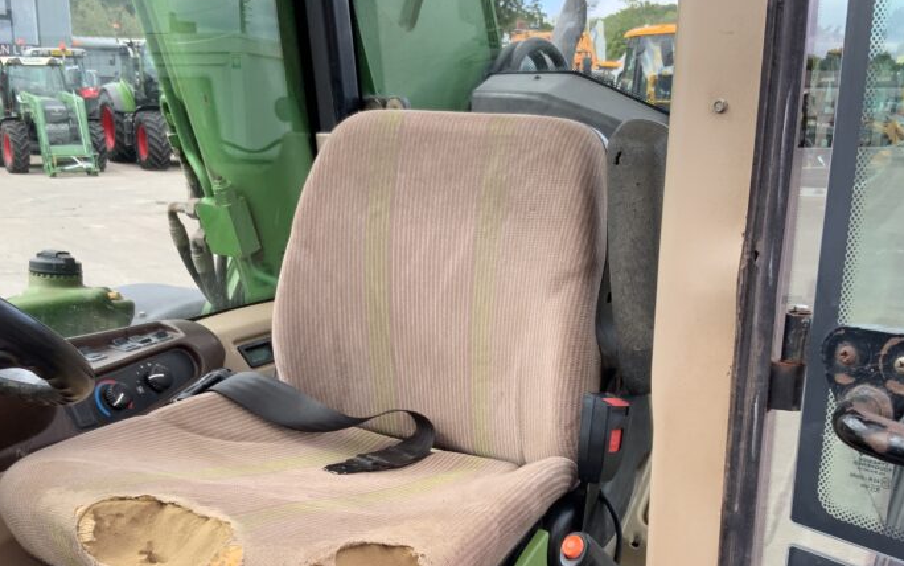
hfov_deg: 43.5
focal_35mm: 46
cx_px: 453
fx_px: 1134
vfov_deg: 27.3
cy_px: 472
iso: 16
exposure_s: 1/192
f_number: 1.8
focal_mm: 3
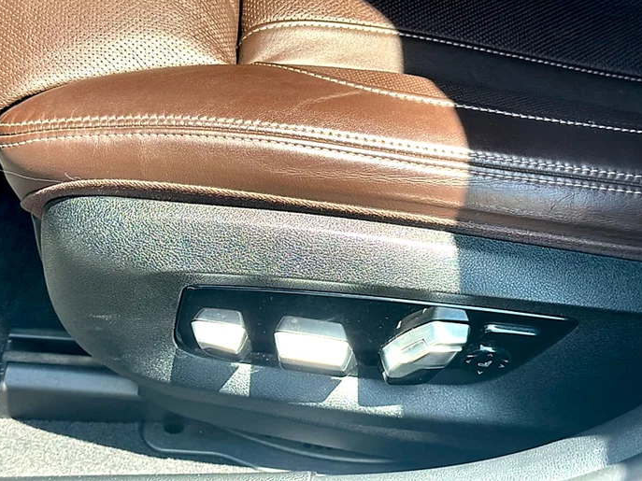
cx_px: 323
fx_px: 1020
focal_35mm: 55
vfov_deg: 26.6
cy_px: 237
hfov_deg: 34.9
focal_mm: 6.86
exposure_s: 1/623
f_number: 1.78
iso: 64
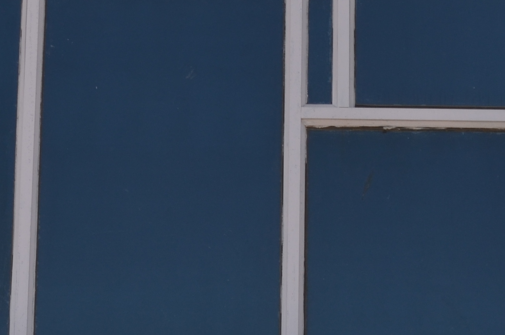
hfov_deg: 7.2
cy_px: -195
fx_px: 4004
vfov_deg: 4.7
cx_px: 75
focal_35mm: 286
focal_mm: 50
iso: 100
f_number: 11
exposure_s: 1/200
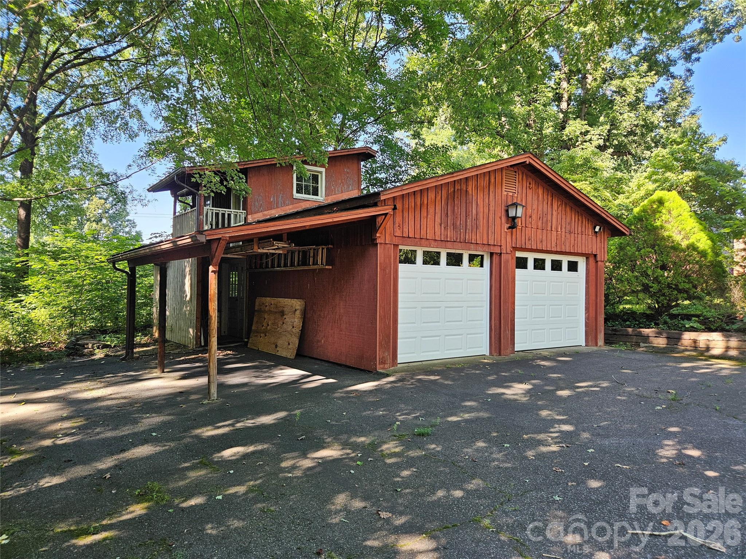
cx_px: 373
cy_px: 280
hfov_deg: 73.9
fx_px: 496
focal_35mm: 23
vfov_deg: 58.9
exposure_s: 1/180
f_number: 1.8
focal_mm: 5.4
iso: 64
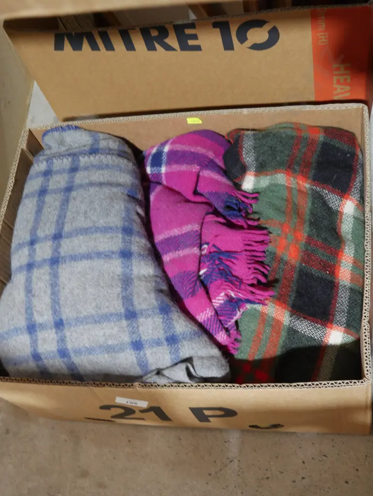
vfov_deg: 41.2
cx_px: 186
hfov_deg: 31.5
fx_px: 660
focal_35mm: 46
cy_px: 248
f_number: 5.1
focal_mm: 23
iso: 2000
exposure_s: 1/60
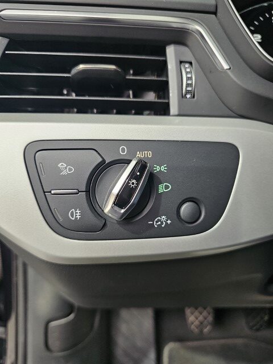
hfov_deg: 58.9
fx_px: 242
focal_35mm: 23
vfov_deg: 73.9
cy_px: 182
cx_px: 136
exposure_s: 1/100
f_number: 1.7
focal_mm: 6.3
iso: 400
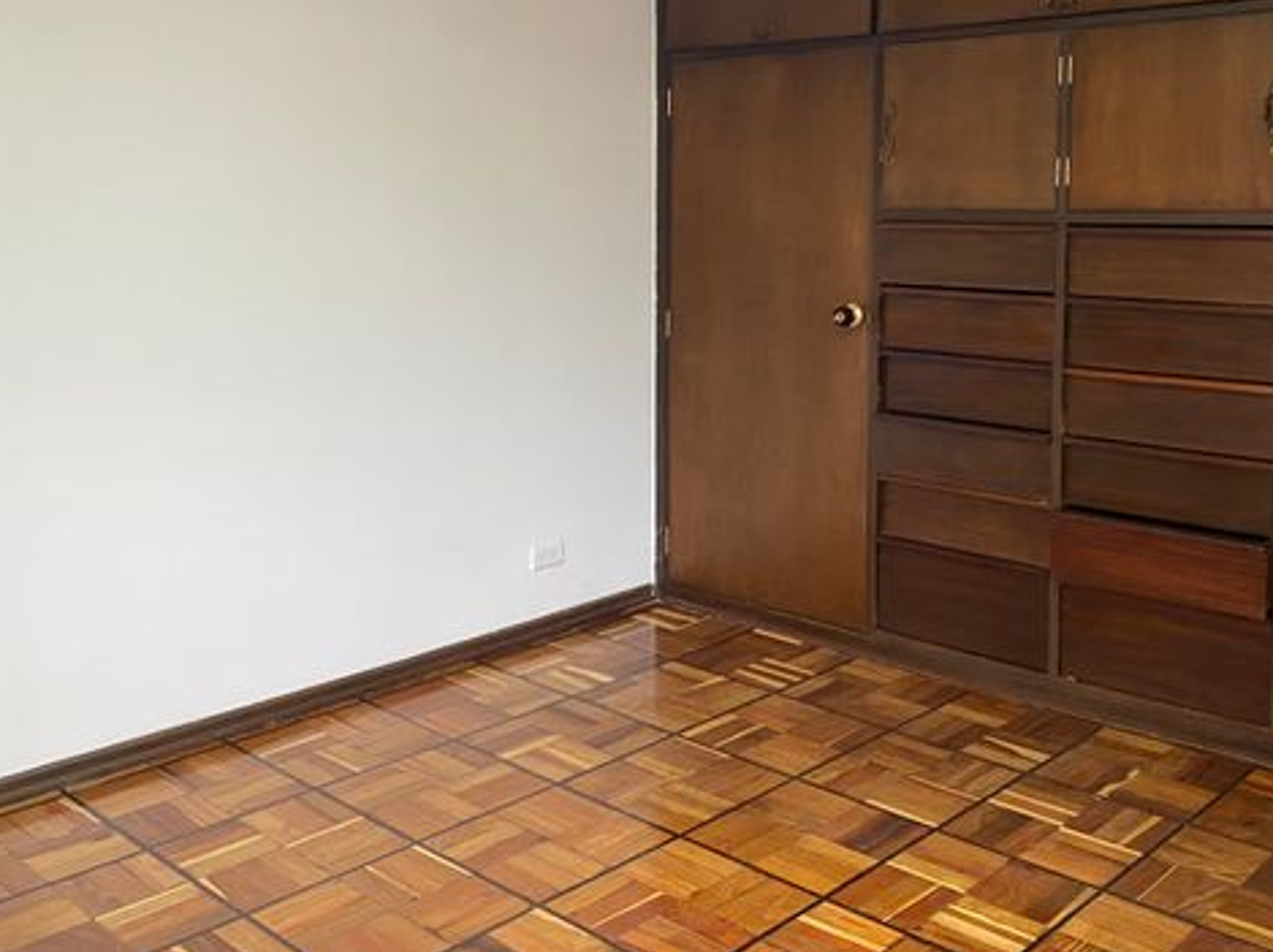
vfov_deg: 38.0
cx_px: 761
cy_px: 279
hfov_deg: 49.9
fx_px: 1360
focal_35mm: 37
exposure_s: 1/60
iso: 160
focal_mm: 4.25
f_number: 1.8
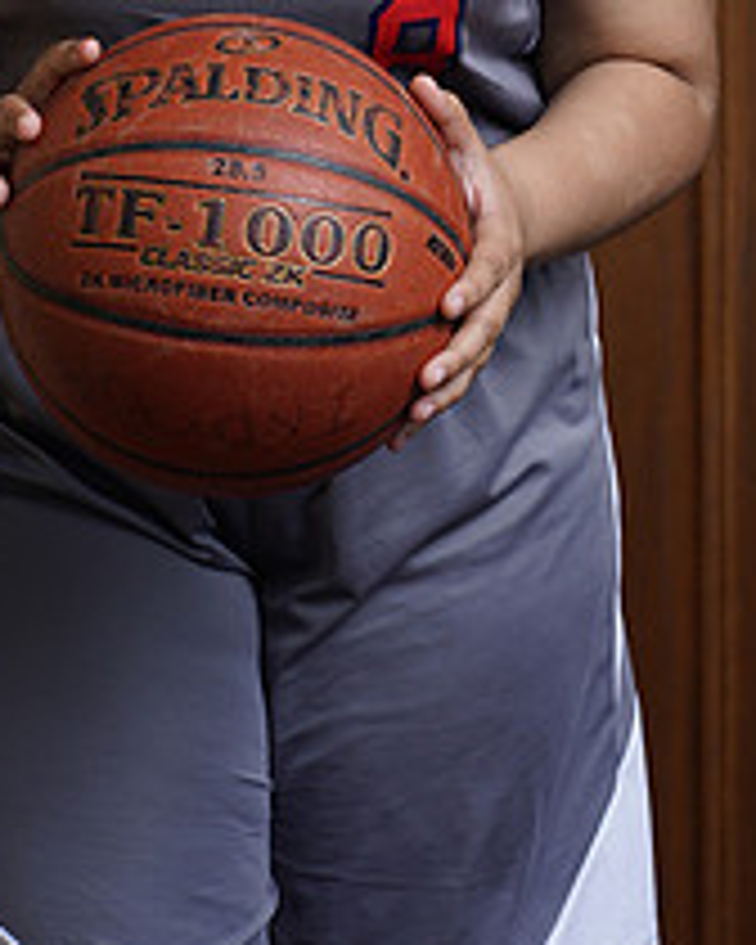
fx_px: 6153
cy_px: -279
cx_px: 266
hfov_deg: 7.0
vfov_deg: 8.7
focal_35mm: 220
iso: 200
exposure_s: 1/250
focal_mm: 85
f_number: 5.6
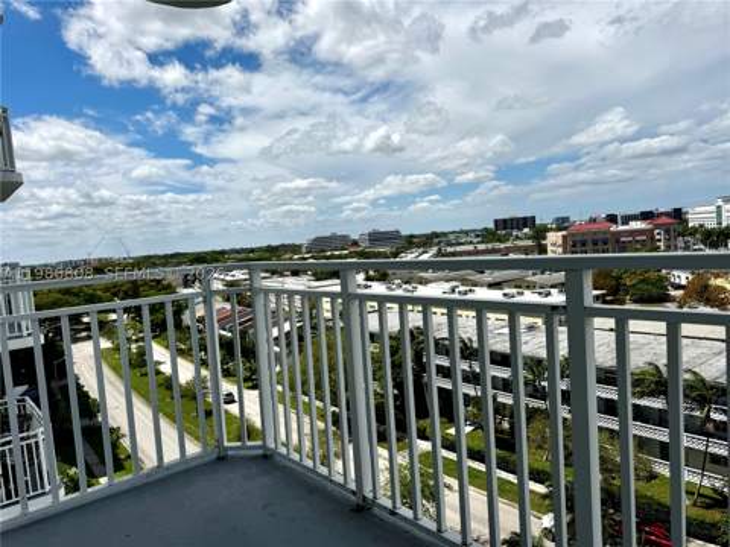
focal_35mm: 24
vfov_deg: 56.8
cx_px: 365
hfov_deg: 71.6
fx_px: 506
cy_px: 274
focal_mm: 6.76
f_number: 1.78
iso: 80
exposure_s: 1/10417
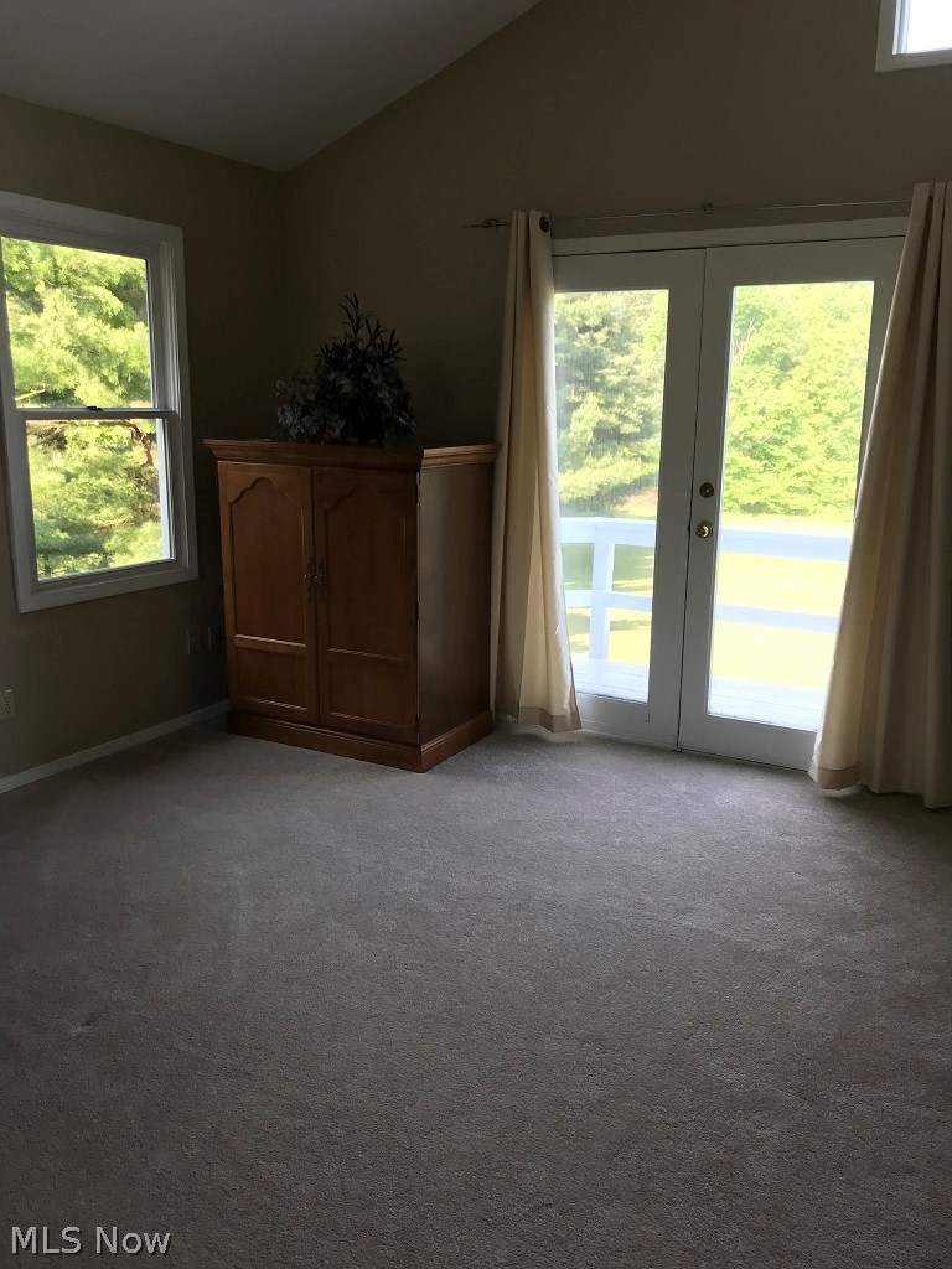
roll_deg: -1.8
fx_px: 1027
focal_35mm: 28
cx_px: 476
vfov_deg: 63.4
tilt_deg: -12.5
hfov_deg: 49.7
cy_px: 634
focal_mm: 3.99
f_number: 1.8
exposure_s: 1/120
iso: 40
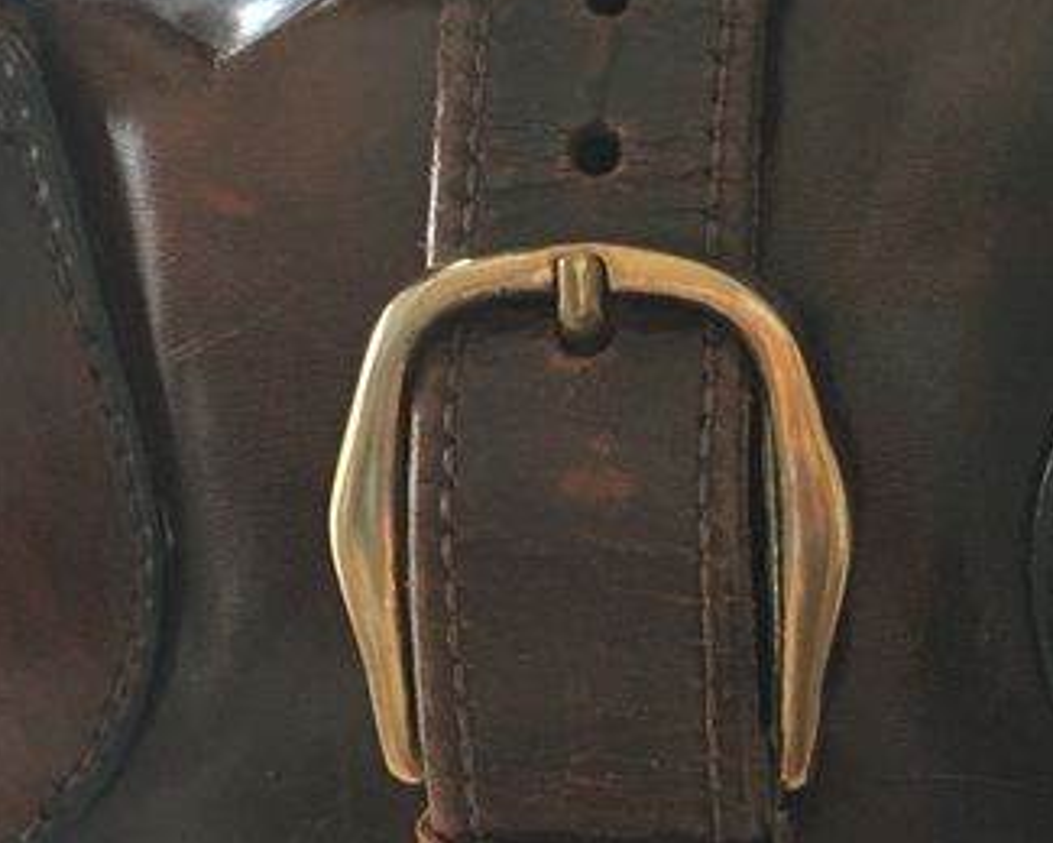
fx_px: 2711
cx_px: 661
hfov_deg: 21.9
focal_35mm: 87
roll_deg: +6.2
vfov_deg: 17.7
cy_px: 405
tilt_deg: -31.2
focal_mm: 4.15
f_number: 2.2
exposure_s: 1/33
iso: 200
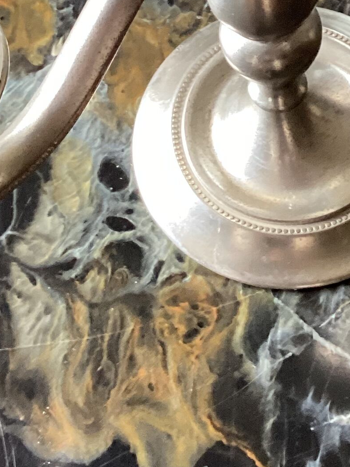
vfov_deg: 19.7
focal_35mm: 96
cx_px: 270
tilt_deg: -55.8
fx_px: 1294
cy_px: -28
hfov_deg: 15.3
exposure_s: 1/40
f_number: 2.4
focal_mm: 3.3
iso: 320
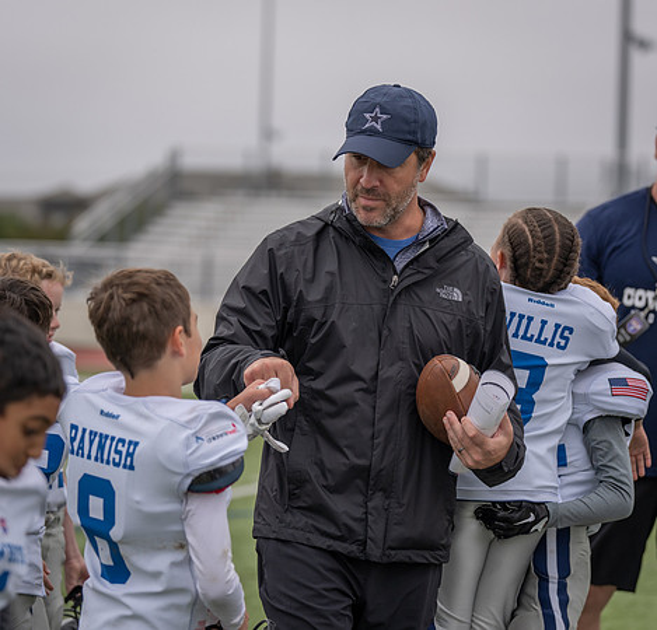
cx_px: 351
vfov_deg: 12.8
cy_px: 306
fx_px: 2811
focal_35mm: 134
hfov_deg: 13.3
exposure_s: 1/1250
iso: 200
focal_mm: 104
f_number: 2.8
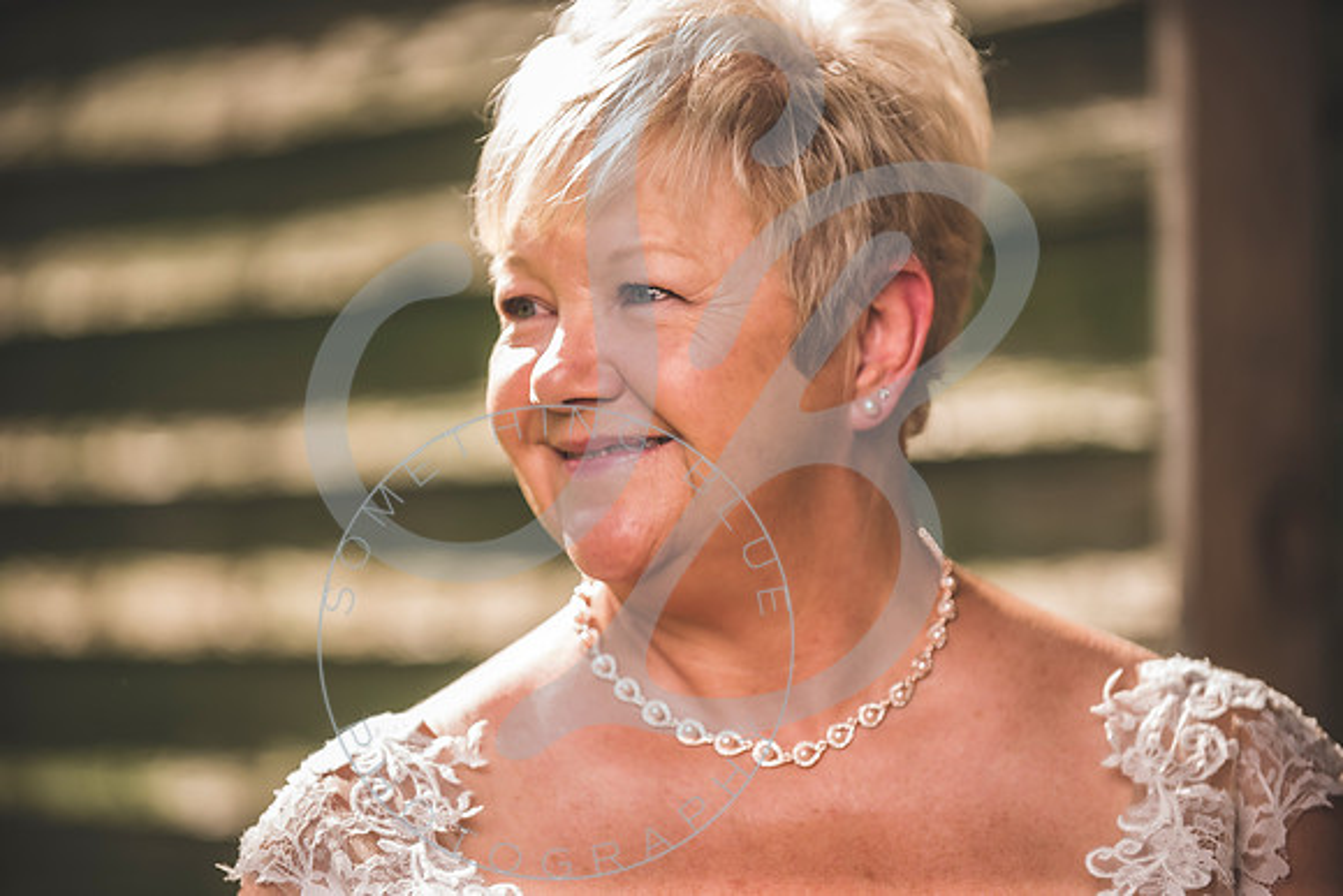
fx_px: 5224
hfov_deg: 14.7
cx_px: 672
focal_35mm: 140
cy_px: 448
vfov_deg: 9.8
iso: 320
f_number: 2.8
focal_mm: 140
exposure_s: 1/800
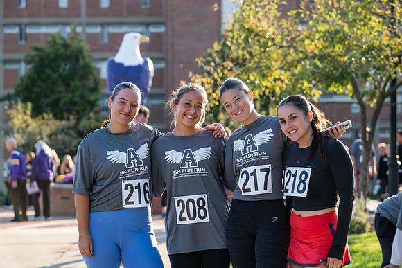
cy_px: 134
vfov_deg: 16.3
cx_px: 201
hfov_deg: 24.2
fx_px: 938
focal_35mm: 84
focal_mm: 84
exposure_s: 1/320
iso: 125
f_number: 3.5
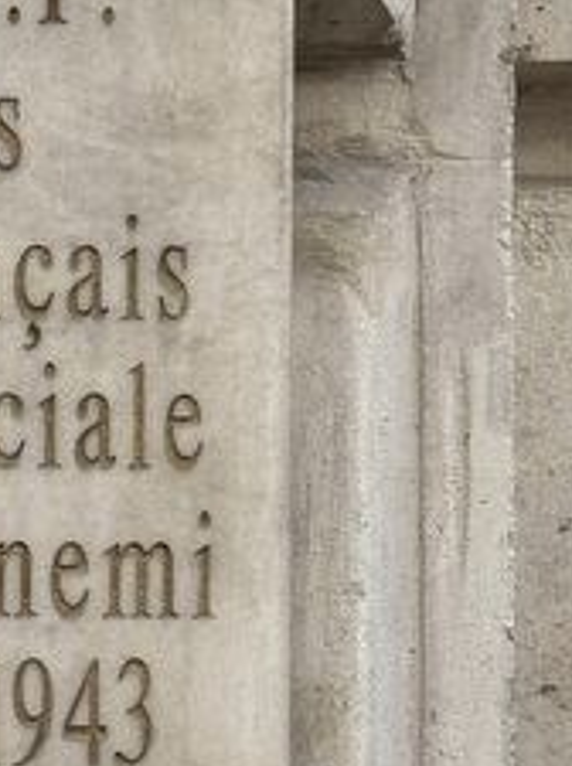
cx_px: -225
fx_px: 3778
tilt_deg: +1.8
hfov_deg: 8.5
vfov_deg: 11.6
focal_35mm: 171
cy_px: 293
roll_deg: -1.0
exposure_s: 1/699
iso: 64
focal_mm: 6.86
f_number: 1.78
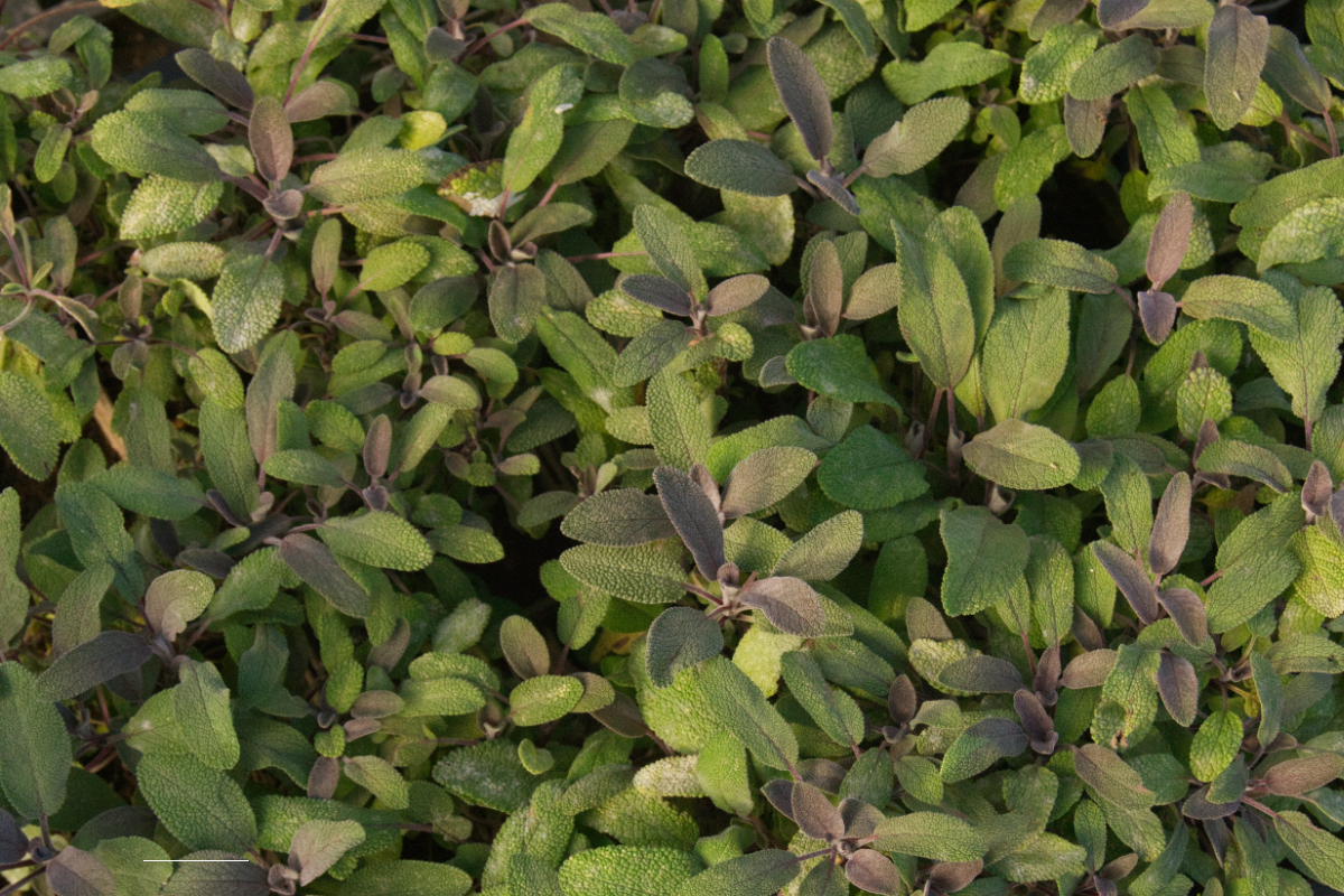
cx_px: 672
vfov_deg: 18.2
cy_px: 448
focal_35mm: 75
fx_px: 2800
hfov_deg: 27.0
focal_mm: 50
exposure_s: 1/500
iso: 3200
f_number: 10
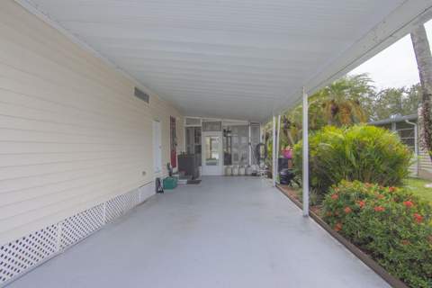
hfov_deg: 73.7
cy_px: 144
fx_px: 288
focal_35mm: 24
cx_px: 216
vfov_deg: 53.1
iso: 640
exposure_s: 1/500
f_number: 8
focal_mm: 16
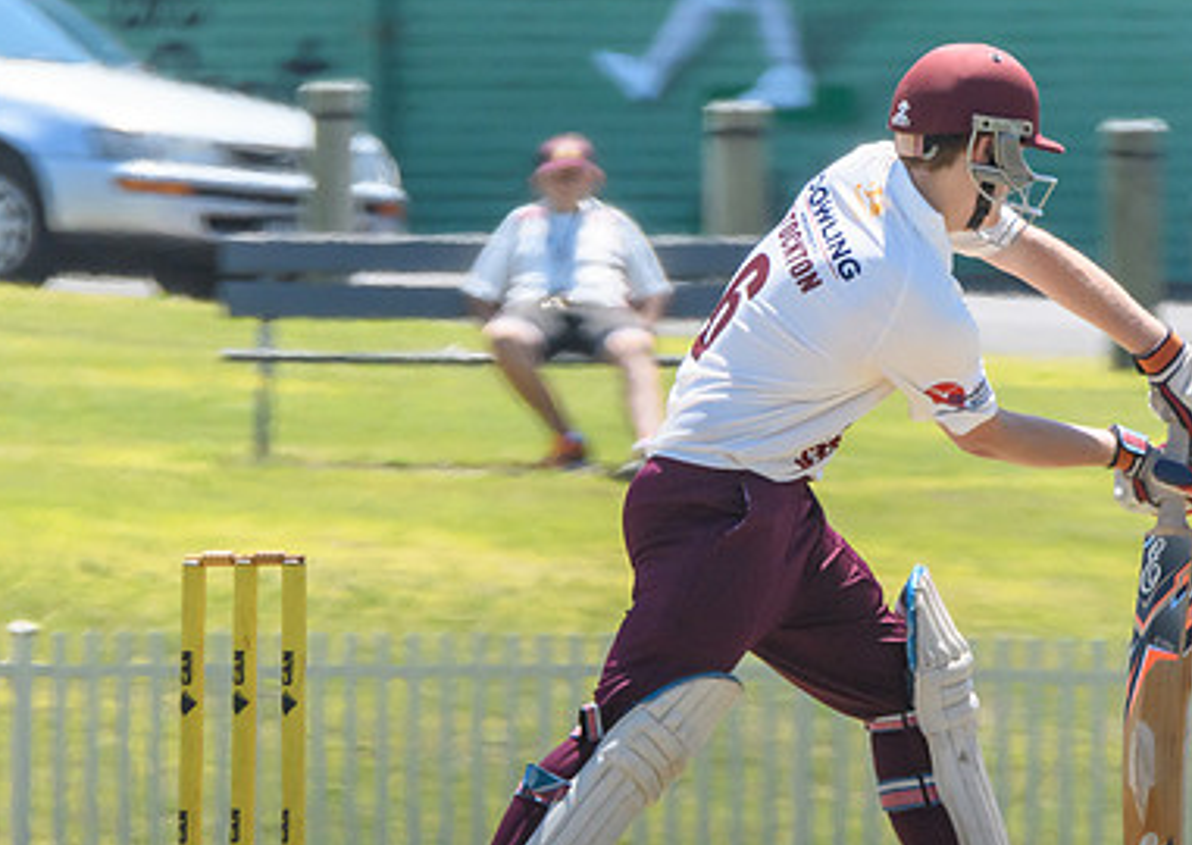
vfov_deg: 1.0
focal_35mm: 1380
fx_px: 46594
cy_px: 501
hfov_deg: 1.5
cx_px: 701
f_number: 6.3
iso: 640
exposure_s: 1/2000
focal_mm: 550
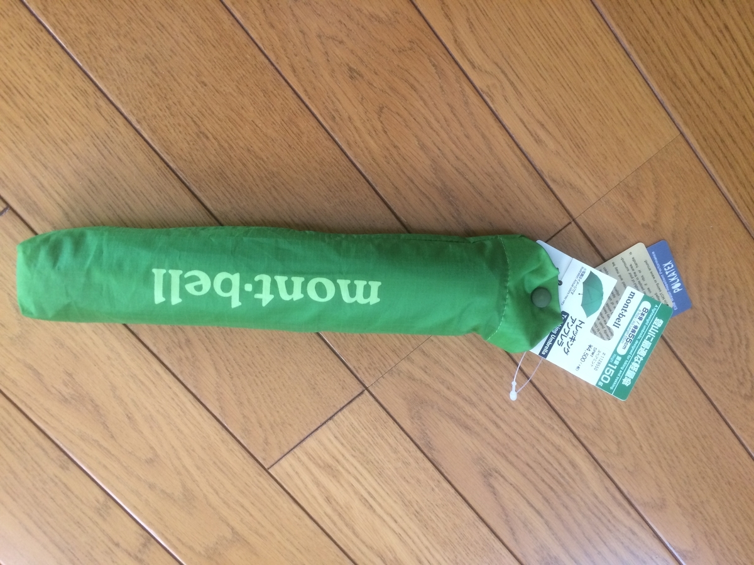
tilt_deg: -77.2
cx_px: 377
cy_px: 282
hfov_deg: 61.7
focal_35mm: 29
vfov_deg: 48.2
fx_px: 632
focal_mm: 4.15
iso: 100
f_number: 2.2
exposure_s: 1/30
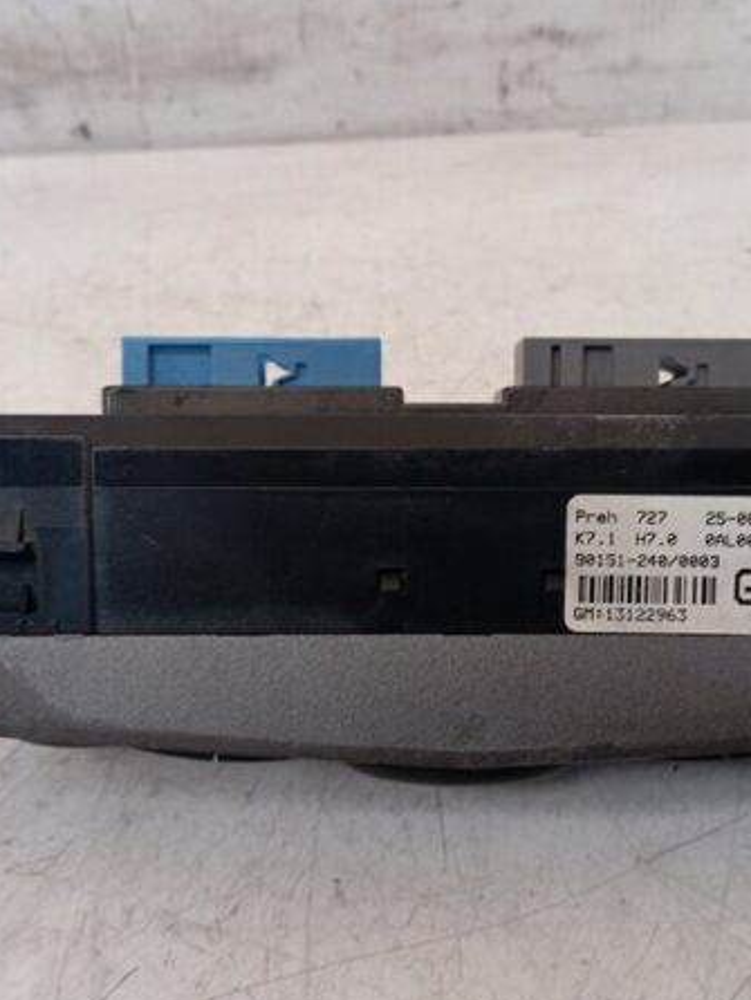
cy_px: 546
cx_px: 406
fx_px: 1272
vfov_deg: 42.9
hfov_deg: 32.9
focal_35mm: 44
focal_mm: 4.22
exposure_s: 1/33.3
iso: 315
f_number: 1.8
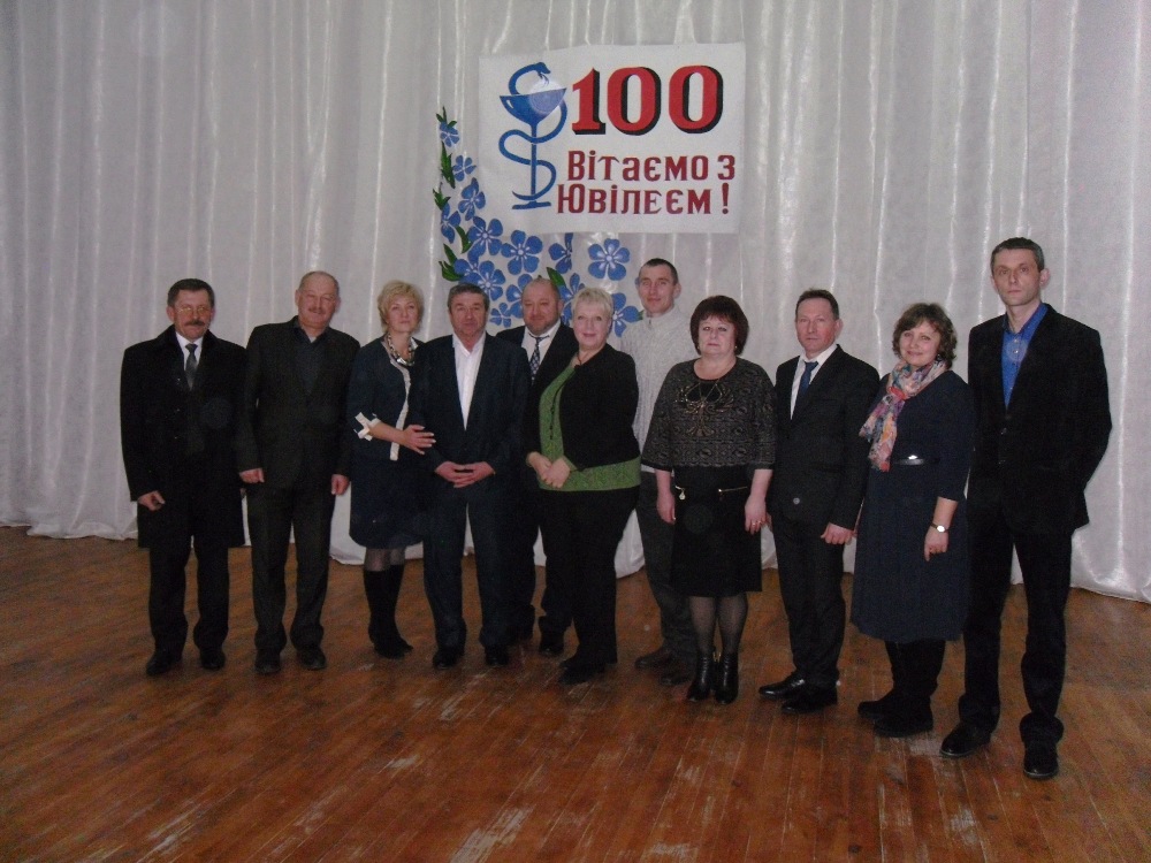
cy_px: 432
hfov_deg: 52.6
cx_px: 576
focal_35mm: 35
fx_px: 1164
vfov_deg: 40.7
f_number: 3.5
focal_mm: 6.3
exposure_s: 1/45
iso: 400
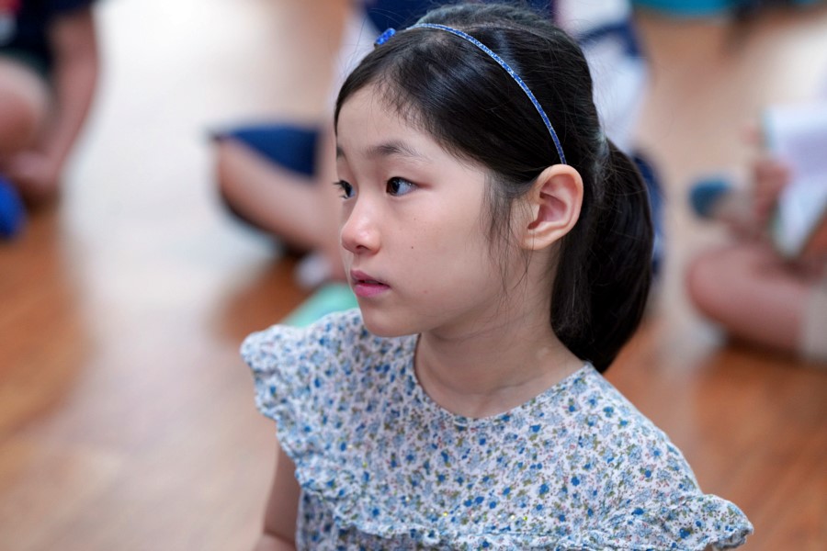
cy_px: 276
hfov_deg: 13.1
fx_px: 3606
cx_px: 414
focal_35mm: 157
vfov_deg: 8.7
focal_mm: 157
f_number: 4
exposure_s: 1/160
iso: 1600
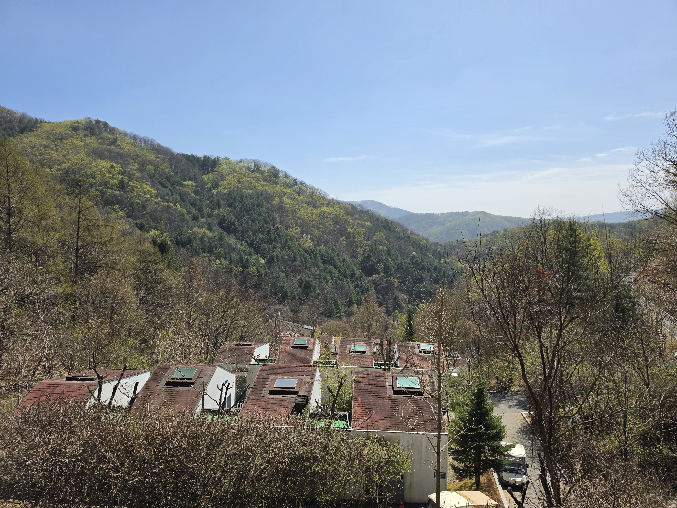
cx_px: 338
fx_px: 450
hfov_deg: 73.9
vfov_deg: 58.9
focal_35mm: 23
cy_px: 254
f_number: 1.4
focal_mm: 6.5
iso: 50
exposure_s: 1/7939
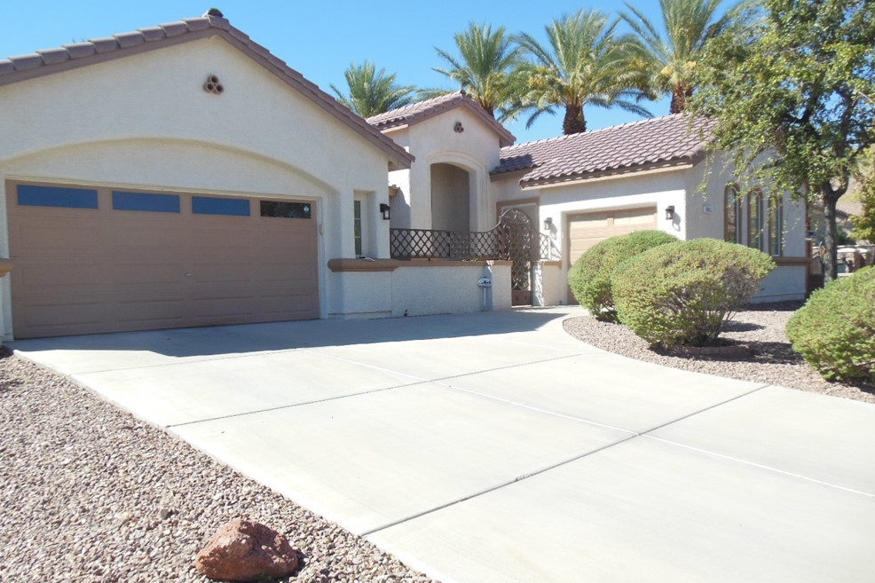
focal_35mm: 27
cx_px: 434
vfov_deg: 47.9
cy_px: 306
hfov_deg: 67.4
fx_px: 656
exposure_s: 1/1000
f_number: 3.2
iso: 125
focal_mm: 4.5
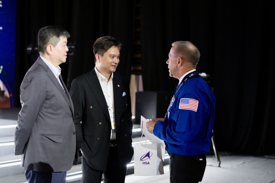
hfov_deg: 39.6
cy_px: 92
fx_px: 382
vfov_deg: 27.0
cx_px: 138
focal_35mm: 50
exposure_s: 1/250
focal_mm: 50
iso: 3200
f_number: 2
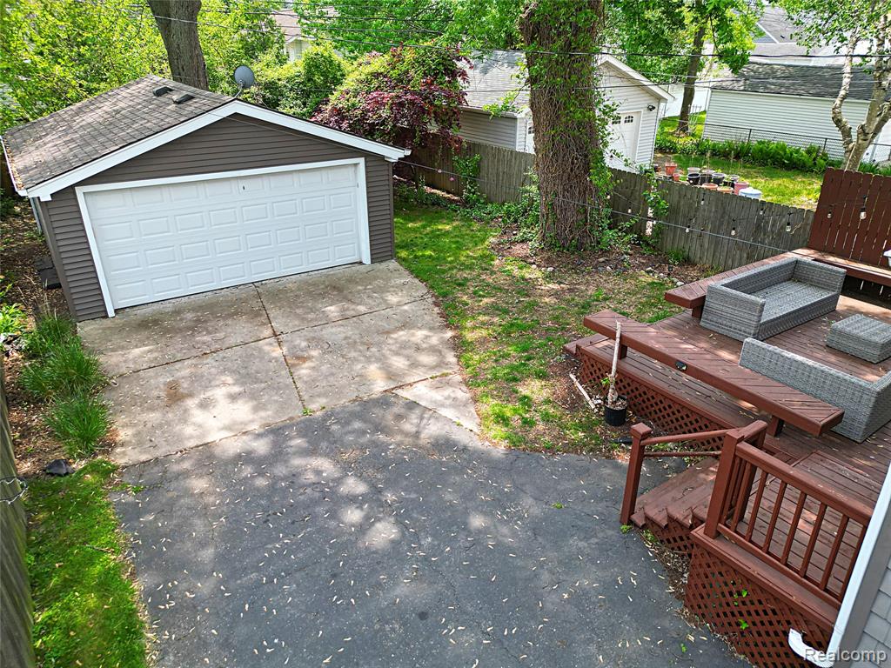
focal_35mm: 24
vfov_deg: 56.8
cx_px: 446
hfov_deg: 71.6
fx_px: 618
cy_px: 334
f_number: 1.7
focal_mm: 6.7
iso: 130
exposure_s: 1/640
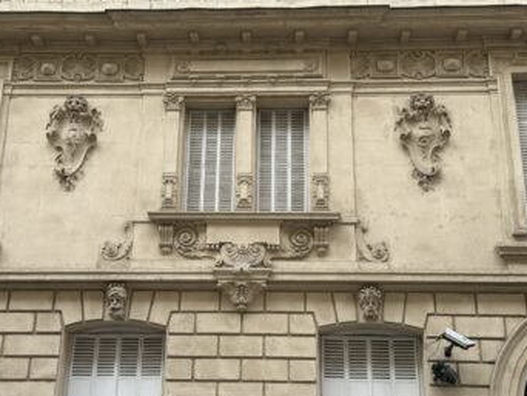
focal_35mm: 52
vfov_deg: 28.1
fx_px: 792
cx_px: 250
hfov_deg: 36.8
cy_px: 202
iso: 64
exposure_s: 1/1085
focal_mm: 6.76
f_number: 1.78
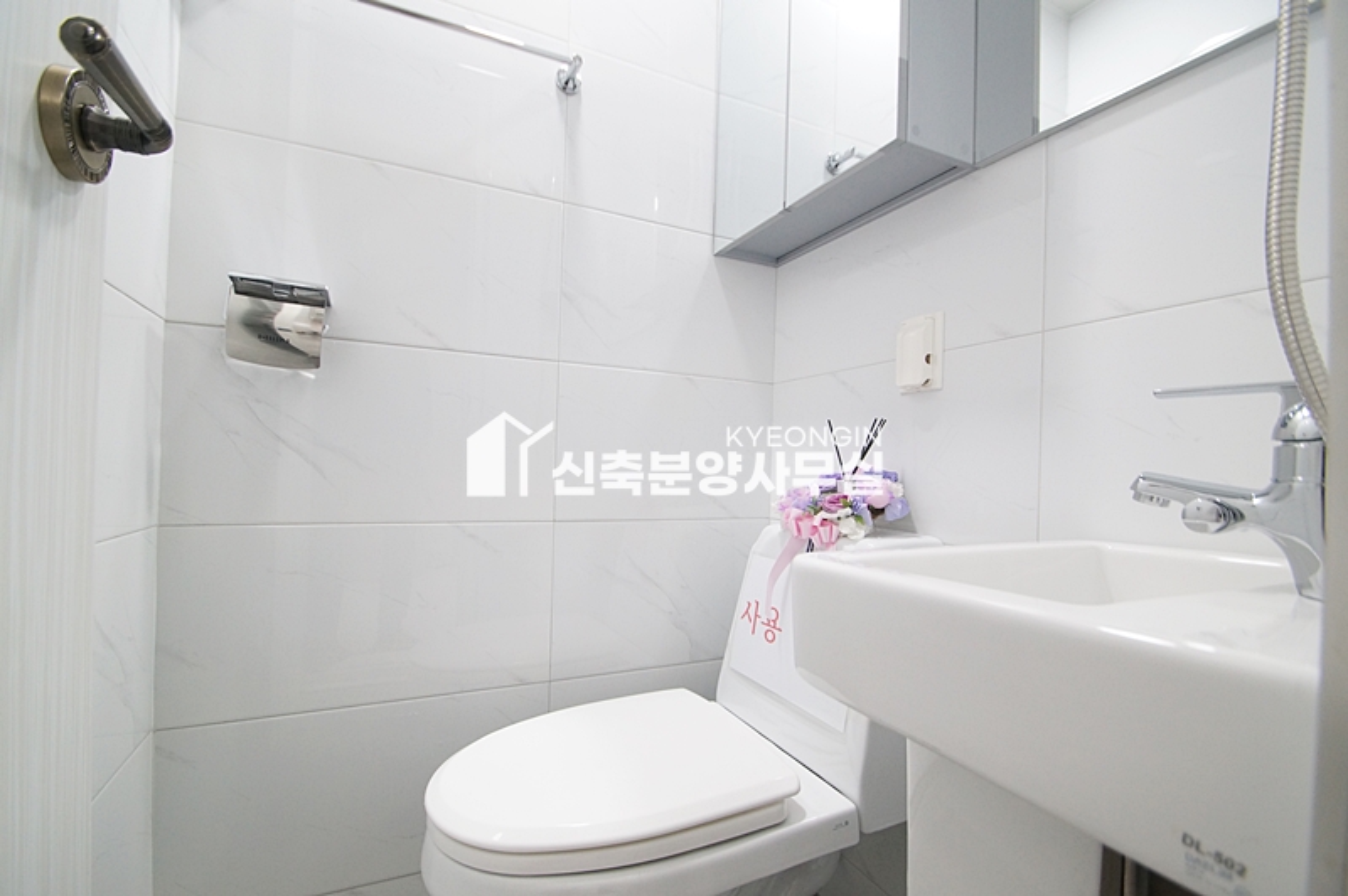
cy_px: 448
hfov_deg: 100.4
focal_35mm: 15
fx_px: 561
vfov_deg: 77.2
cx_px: 674
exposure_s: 1/50
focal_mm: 10
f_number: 4
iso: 800
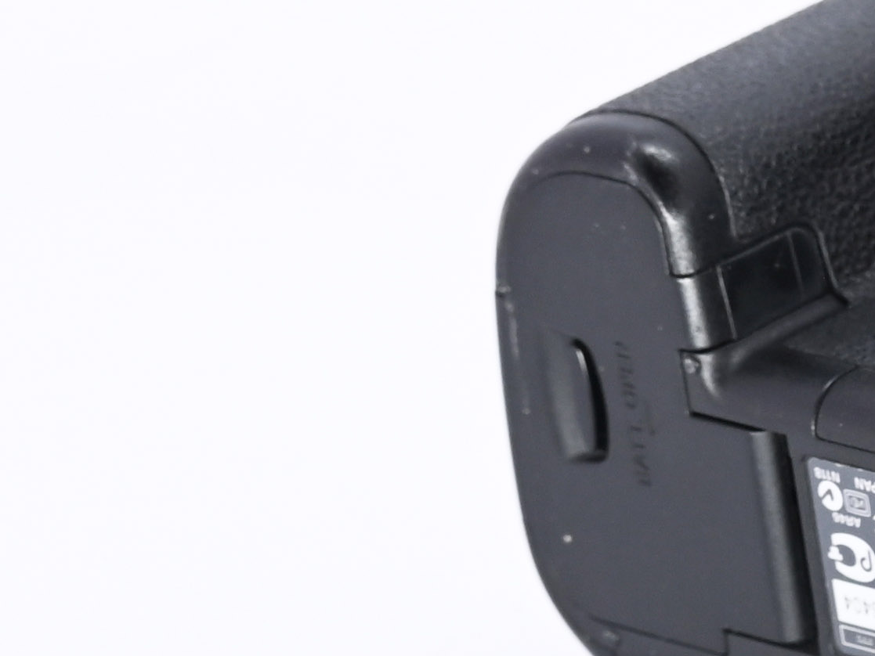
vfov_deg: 5.8
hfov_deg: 7.6
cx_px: 1410
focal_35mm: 254
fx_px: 6421
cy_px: 564
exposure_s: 1/125
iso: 500
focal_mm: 50
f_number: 9
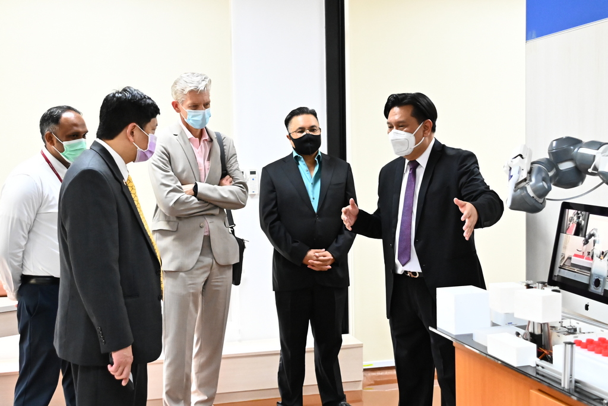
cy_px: 203
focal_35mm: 45
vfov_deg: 29.9
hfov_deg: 43.6
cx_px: 304
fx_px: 760
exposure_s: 1/125
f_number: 4.5
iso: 6400
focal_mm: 30
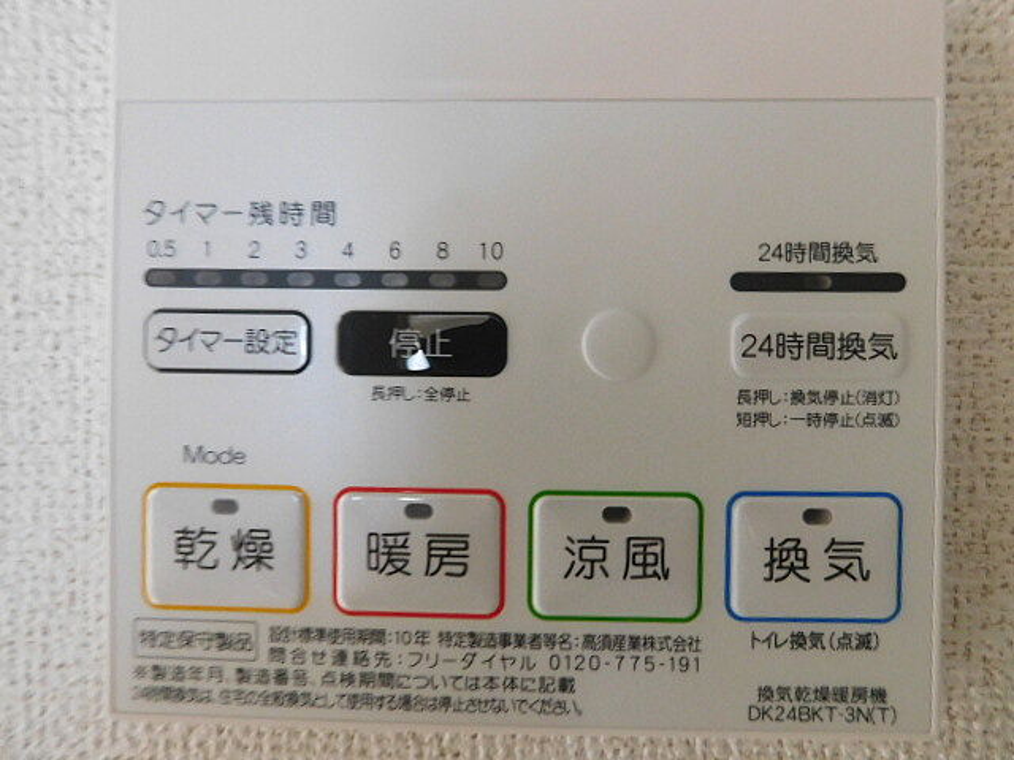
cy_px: 380
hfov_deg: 73.9
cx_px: 507
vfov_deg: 58.9
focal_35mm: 23
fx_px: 674
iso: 400
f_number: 3
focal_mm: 4
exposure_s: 1/10
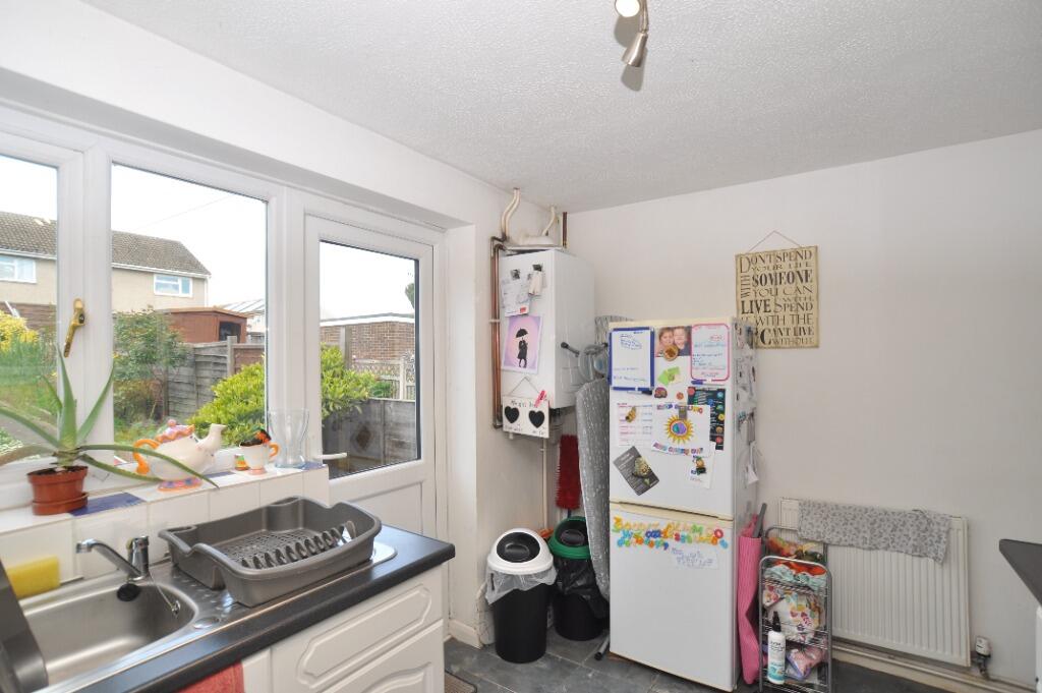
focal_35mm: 16
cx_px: 521
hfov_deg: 95.0
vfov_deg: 72.0
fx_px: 477
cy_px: 346
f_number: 5.6
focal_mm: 11
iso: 200
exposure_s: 1/125
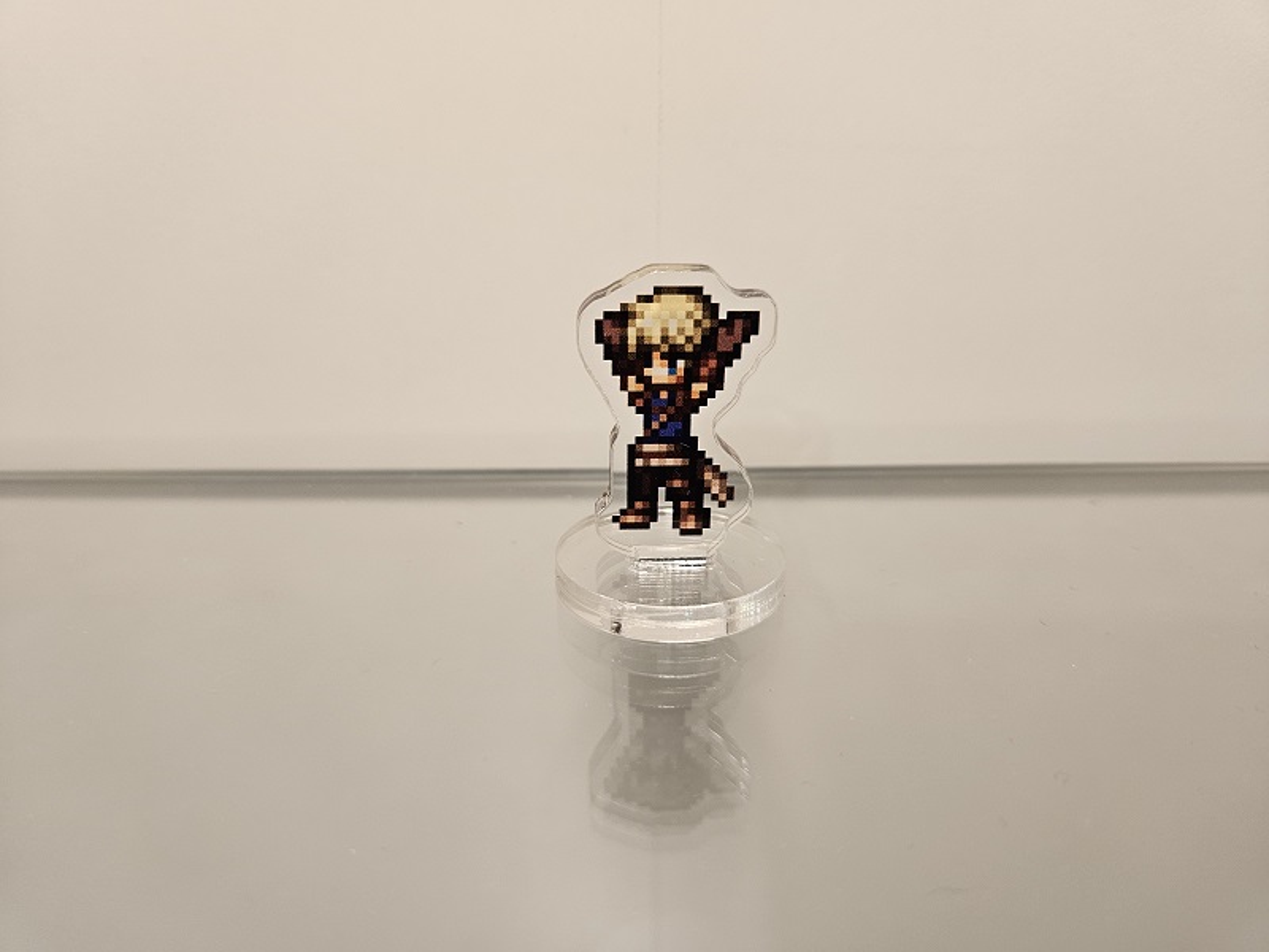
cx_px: 634
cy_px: 476
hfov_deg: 73.9
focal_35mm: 23
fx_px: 843
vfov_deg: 58.9
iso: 160
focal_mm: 5.4
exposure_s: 1/100
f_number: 1.8
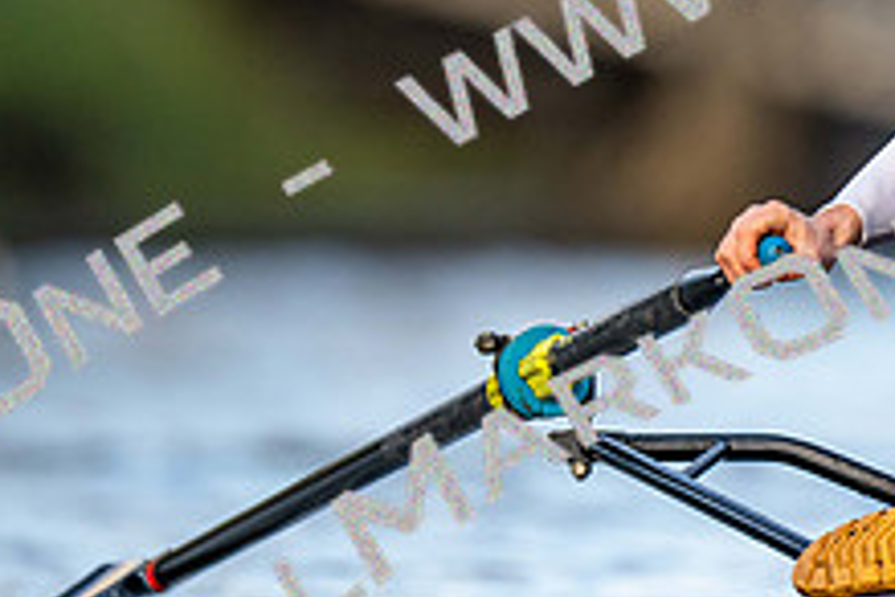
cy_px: 157
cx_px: 903
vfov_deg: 0.9
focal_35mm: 1590
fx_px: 39526
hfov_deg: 1.3
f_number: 4
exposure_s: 1/2500
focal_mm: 600
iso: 900
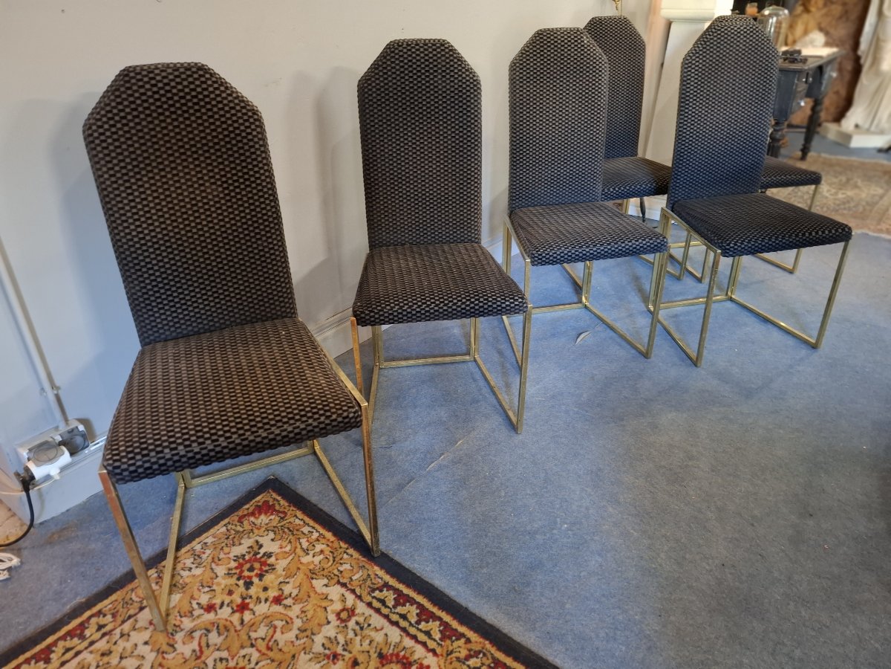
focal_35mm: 23
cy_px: 334
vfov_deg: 58.9
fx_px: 592
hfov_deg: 73.9
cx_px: 446
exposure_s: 1/25
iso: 640
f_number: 1.8
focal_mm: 5.54
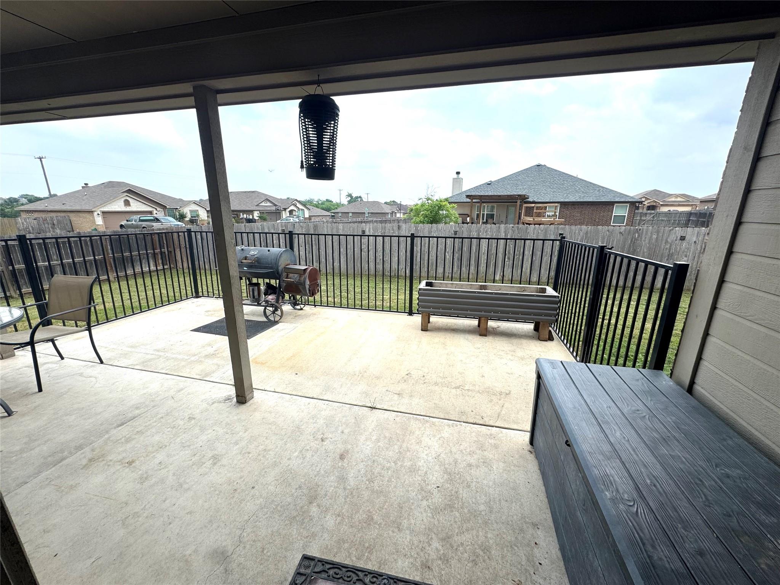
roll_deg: -1.0
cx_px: 390
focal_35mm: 14
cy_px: 292
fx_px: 315
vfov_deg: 85.7
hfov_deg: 102.1
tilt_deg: -15.4
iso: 50
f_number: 2.2
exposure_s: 1/1217
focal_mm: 2.22
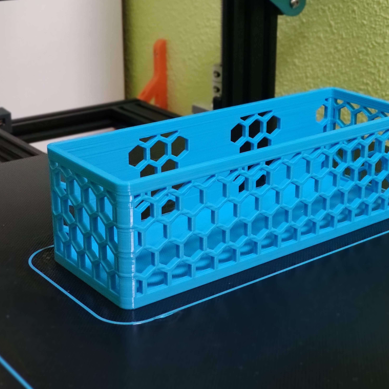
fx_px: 788
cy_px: 193
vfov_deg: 27.7
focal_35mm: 62
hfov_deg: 27.7
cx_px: 232
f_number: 2.4
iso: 3128
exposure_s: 1/40
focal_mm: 5.54
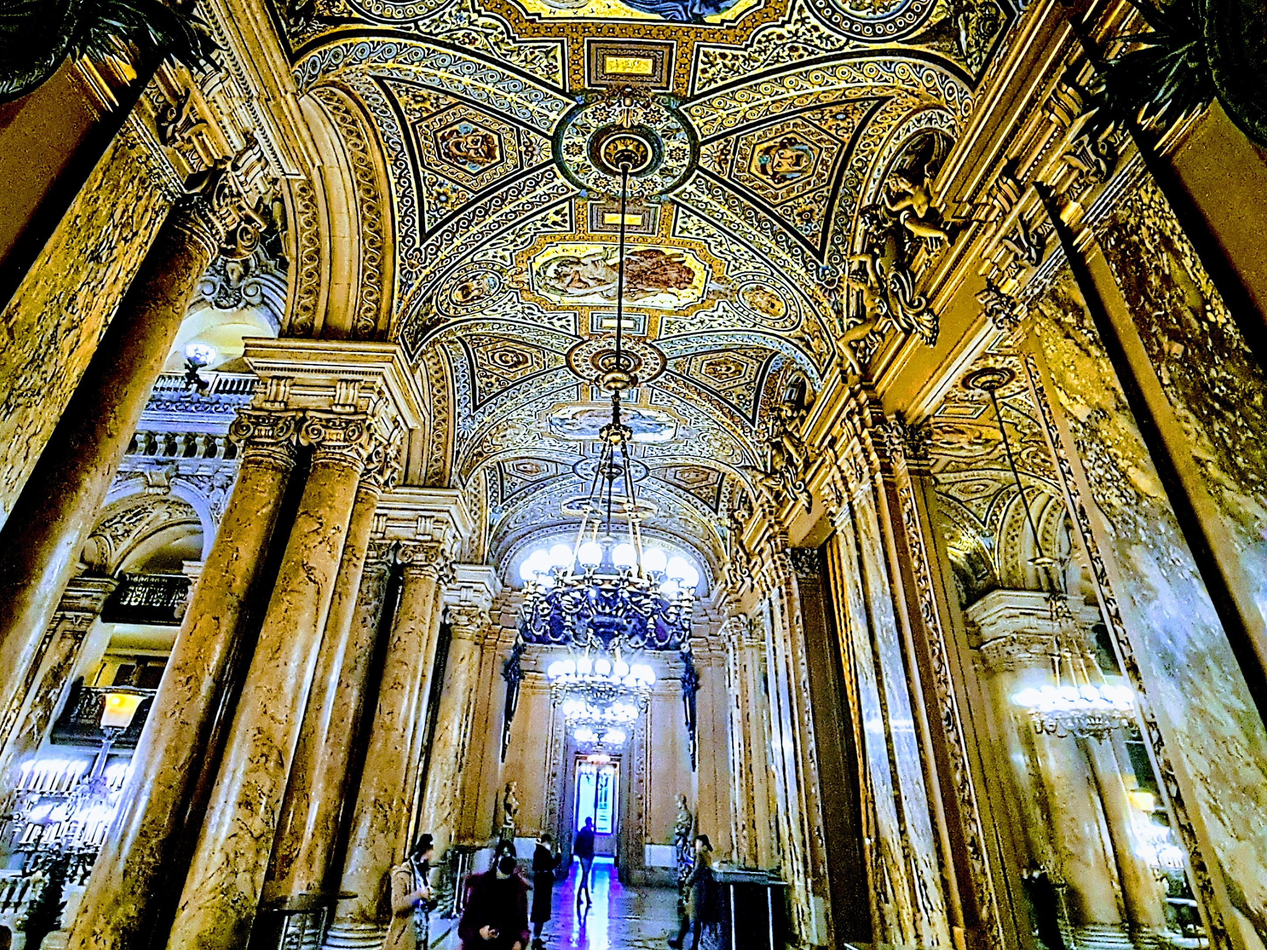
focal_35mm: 18
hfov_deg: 87.7
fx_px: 659
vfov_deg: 69.4
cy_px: 312
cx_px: 610
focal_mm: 2.2
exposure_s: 1/33
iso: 800
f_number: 2.2
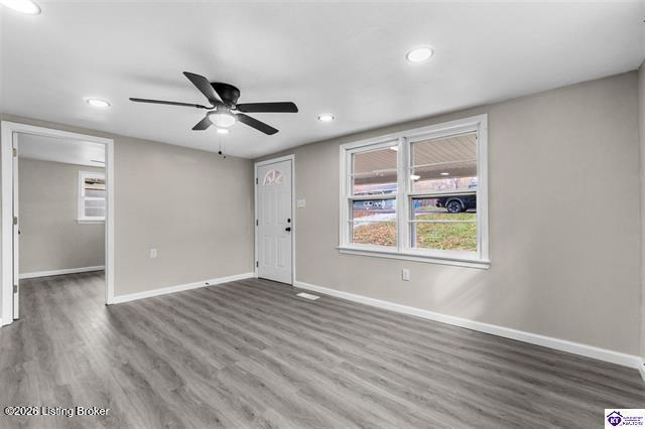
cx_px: 322
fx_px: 269
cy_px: 214
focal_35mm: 15
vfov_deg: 77.3
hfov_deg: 100.4
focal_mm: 10
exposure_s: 1/25
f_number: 8
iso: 400
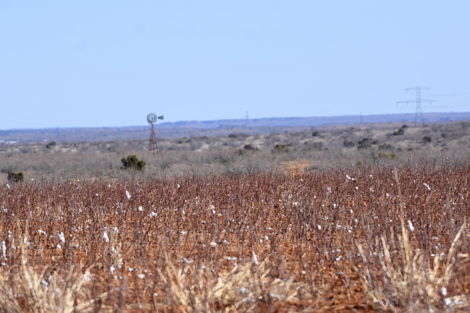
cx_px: 235
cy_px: 156
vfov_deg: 4.6
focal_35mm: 300
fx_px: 3916
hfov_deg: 6.9
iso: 360
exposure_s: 1/2000
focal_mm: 200
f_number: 5.6
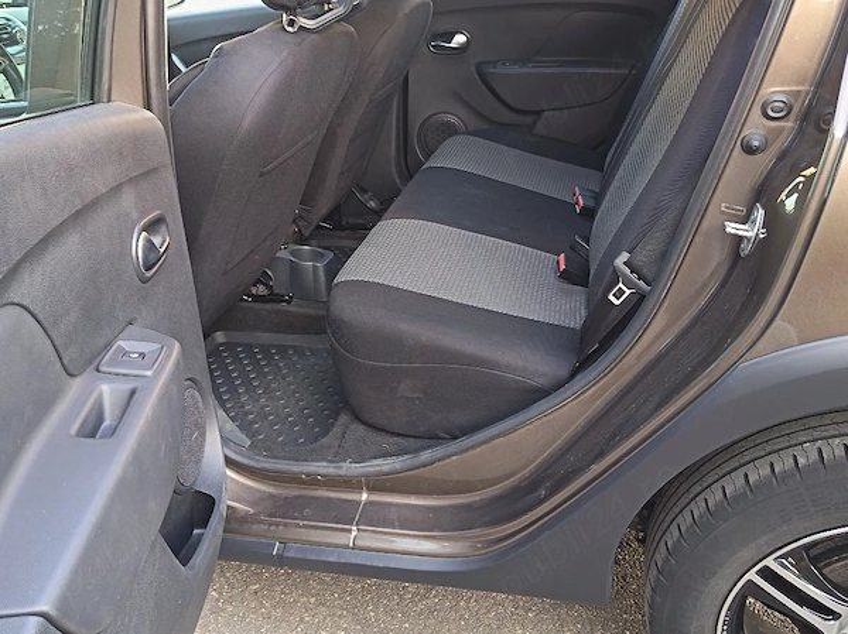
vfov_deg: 42.9
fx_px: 808
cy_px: 317
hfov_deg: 55.4
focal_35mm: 33
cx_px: 424
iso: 3118
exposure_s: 1/100
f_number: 1.75
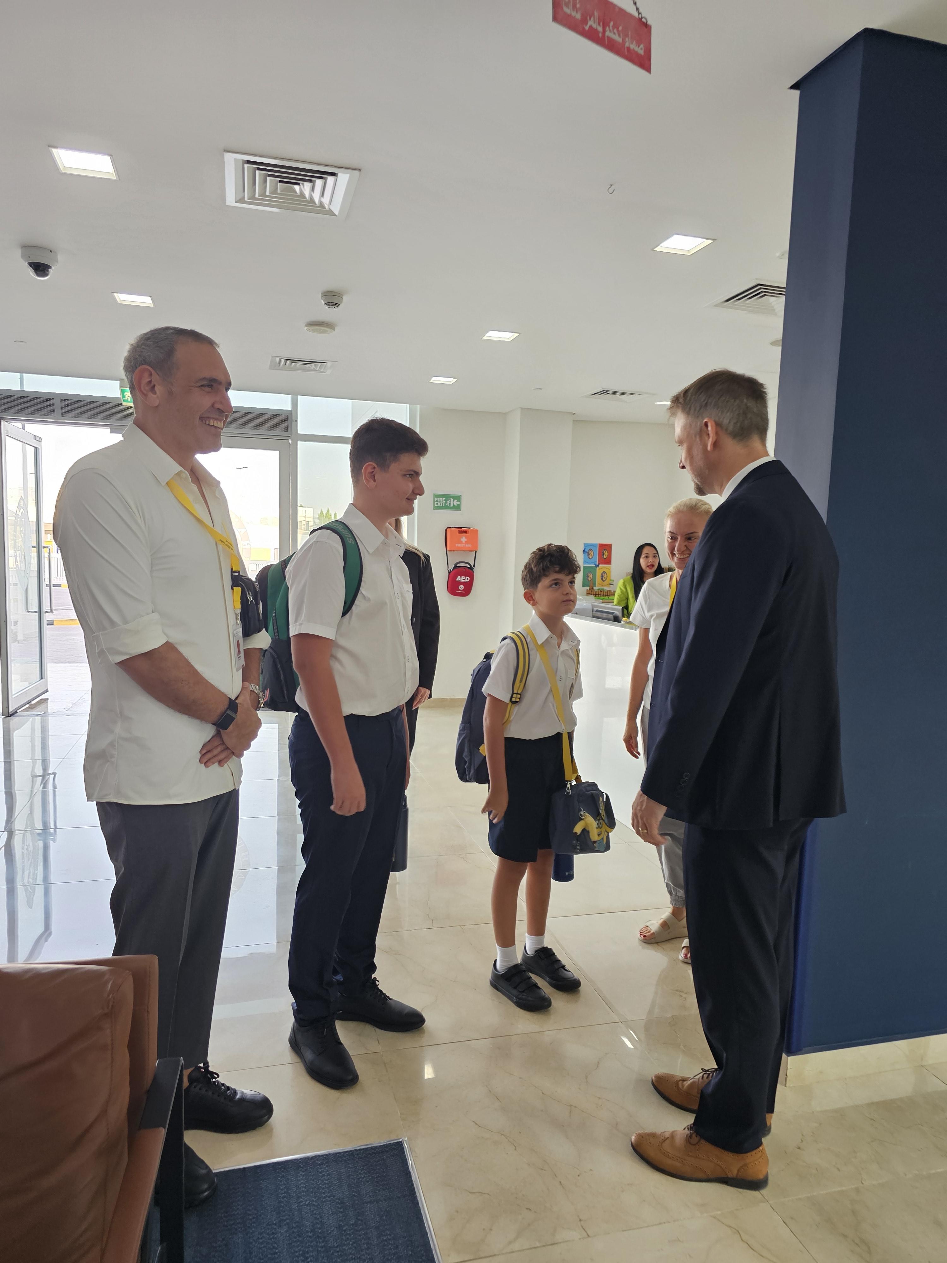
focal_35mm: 23
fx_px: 839
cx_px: 474
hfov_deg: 58.9
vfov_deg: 73.9
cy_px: 632
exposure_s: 1/100
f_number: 1.7
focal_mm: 6.3
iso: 160
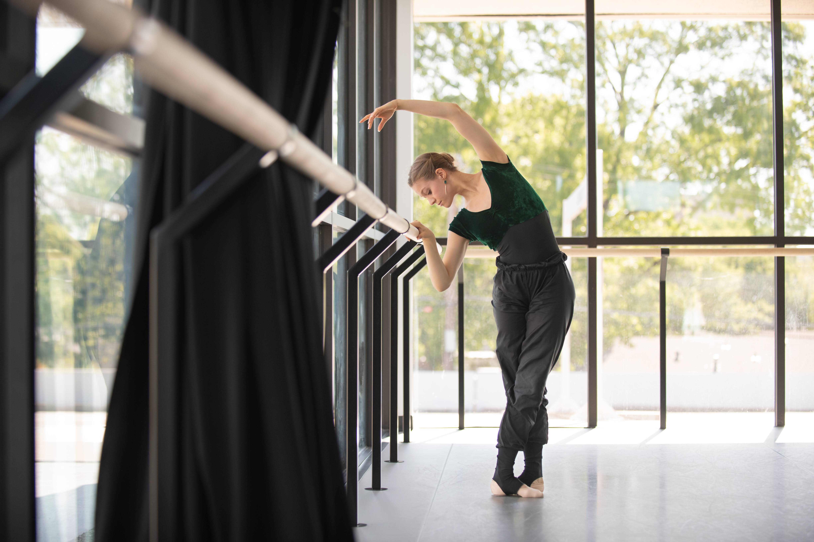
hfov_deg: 25.4
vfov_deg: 17.1
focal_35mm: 80
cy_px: 271
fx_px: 1809
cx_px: 407
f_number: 3.2
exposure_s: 1/800
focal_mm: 80
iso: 500
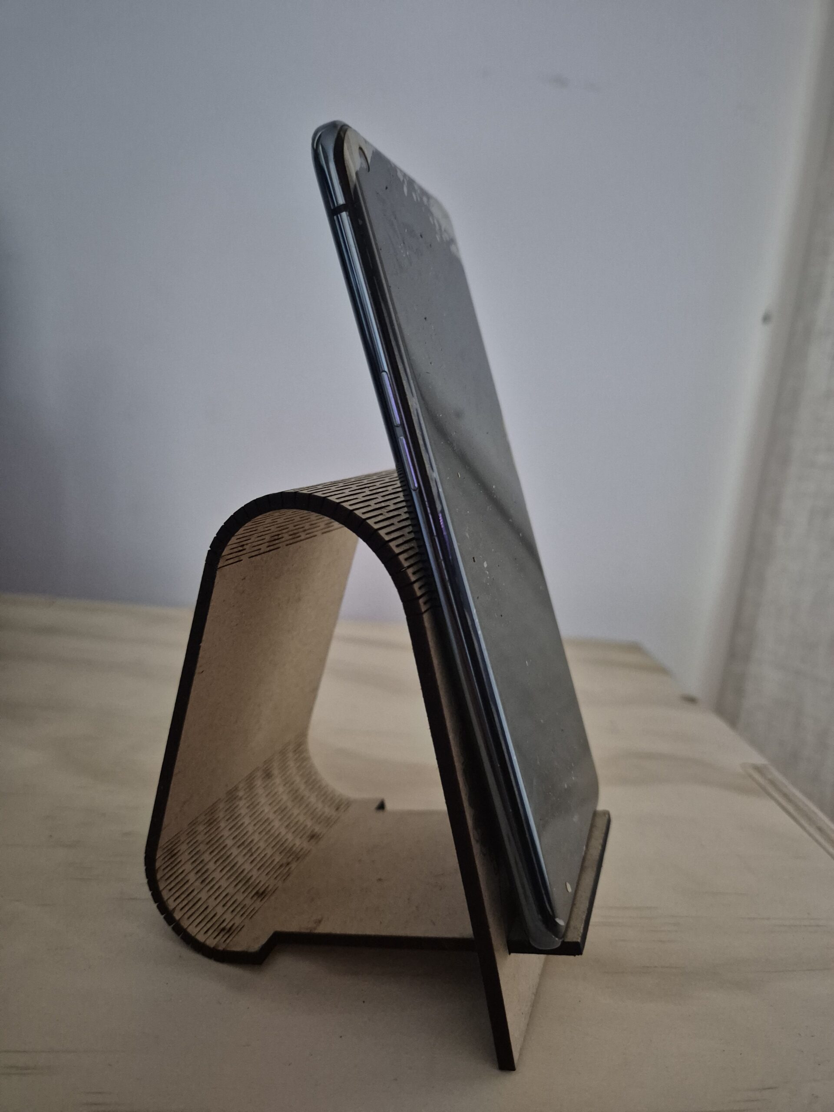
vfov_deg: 73.9
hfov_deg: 58.9
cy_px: 556
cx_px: 417
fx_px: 739
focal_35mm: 23
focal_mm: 5.4
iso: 1600
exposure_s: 1/50
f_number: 1.8
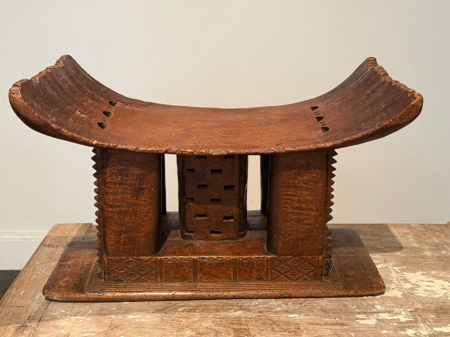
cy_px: 168
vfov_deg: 30.3
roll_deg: -0.2
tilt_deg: -17.2
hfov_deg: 39.7
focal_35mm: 48
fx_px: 624
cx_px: 225
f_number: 1.78
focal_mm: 6.76
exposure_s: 1/33
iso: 400
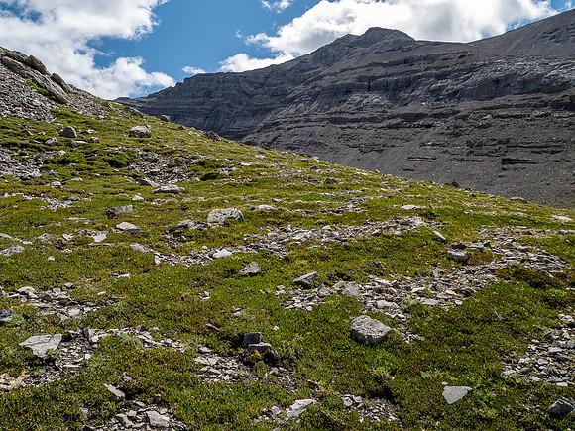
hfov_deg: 71.6
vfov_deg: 56.8
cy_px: 216
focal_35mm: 24
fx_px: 399
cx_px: 288
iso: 200
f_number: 8
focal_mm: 12
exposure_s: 1/160
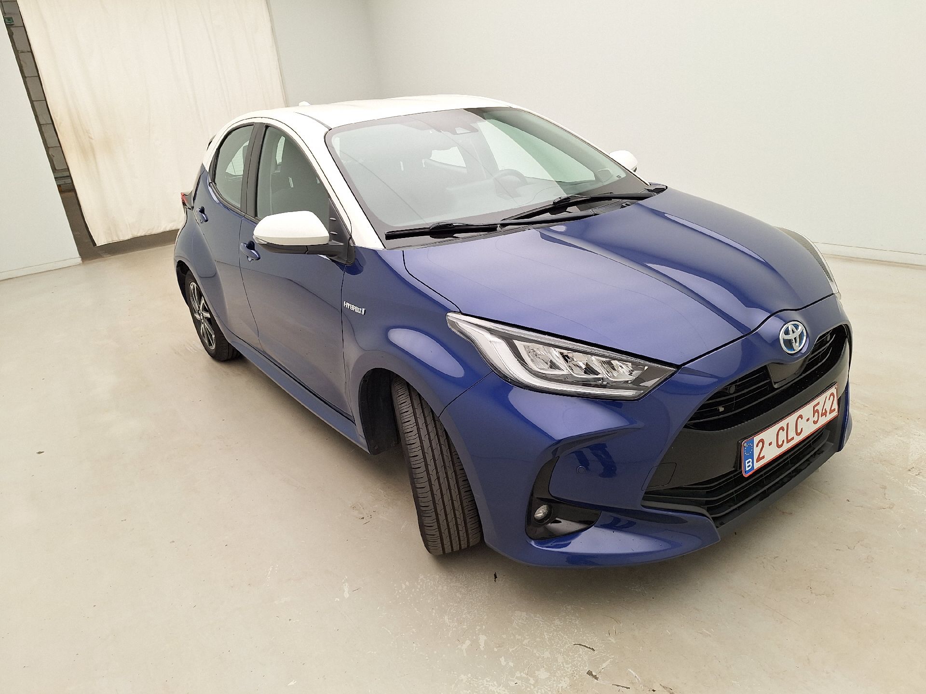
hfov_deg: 73.9
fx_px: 615
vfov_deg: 58.9
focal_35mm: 23
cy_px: 347
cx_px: 463
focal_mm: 5.54
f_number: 1.8
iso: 50
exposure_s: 1/100
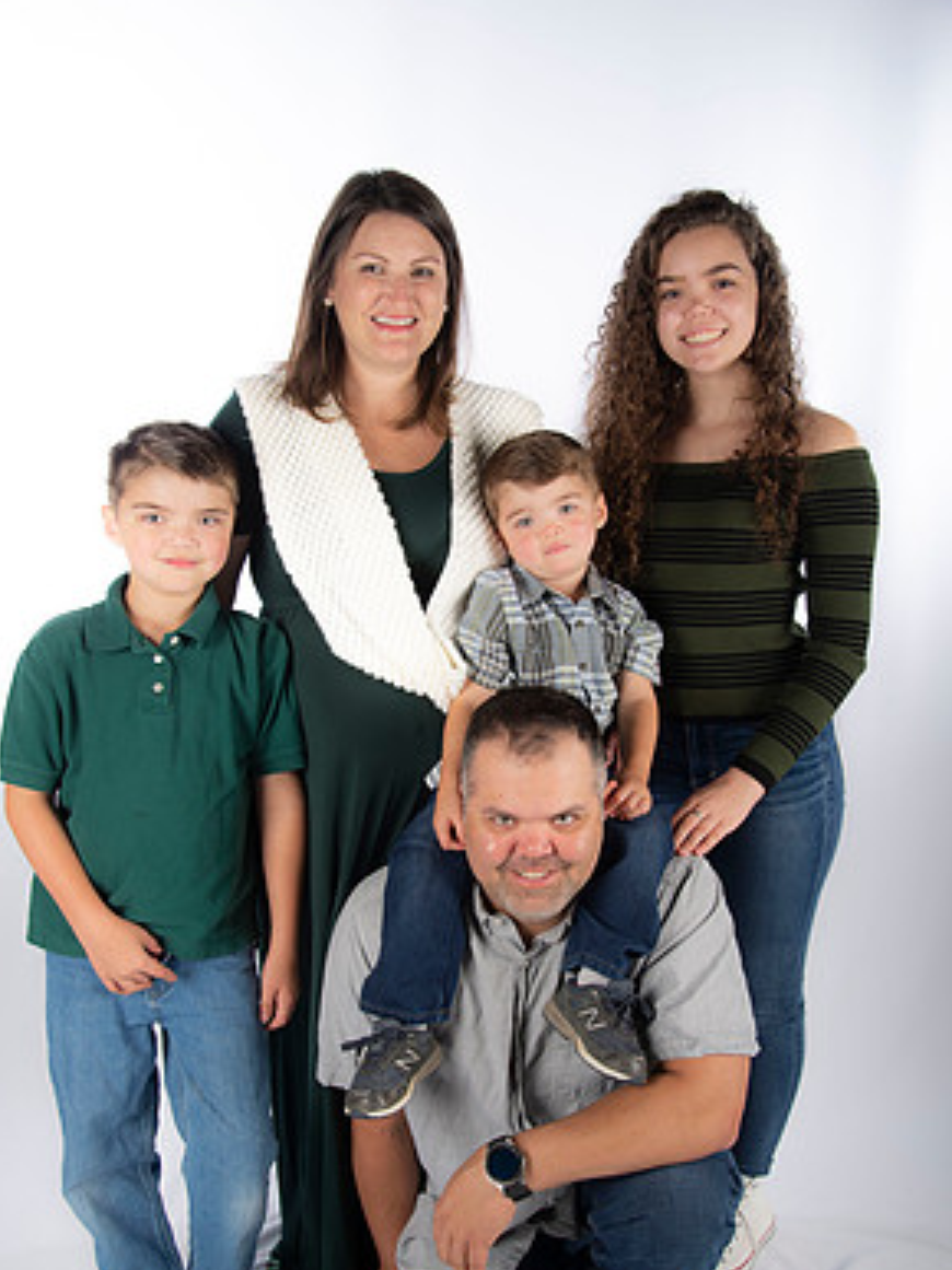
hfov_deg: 37.7
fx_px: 1394
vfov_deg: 48.9
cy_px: 719
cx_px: 484
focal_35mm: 38
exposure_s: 1/200
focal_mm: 34
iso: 100
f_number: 5.6
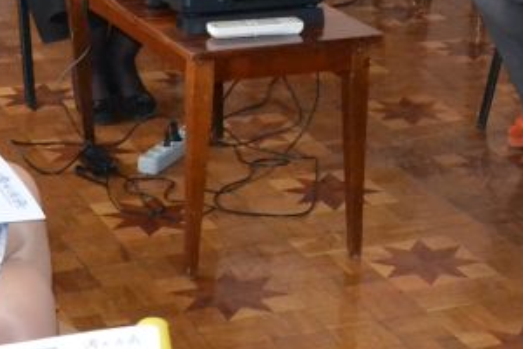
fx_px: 1569
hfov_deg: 18.9
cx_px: 357
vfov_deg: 11.9
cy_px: -223
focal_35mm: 108
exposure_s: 1/60
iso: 2800
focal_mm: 18
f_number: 6.3
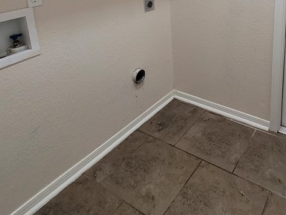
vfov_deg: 42.2
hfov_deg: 58.9
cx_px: 209
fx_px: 240
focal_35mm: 29
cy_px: 4
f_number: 2.2
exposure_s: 1/60
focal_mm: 1.74
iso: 400
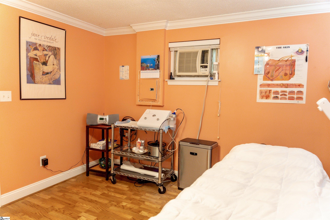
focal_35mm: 24
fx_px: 220
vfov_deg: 53.1
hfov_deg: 73.7
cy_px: 110
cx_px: 165
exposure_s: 1/30
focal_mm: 16
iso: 400
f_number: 3.5
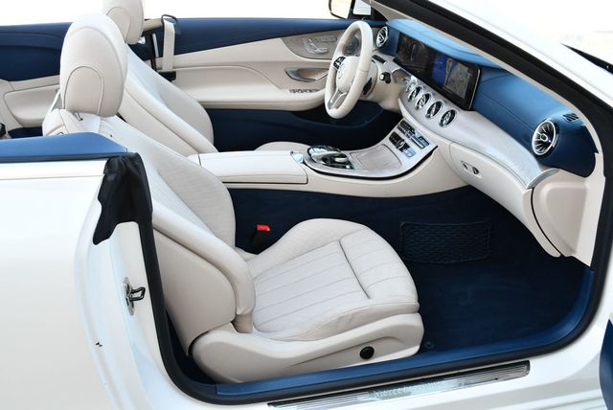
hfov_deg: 53.1
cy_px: 205
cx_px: 306
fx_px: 614
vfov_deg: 36.9
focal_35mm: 36
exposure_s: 1/250
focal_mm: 18
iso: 400
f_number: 4
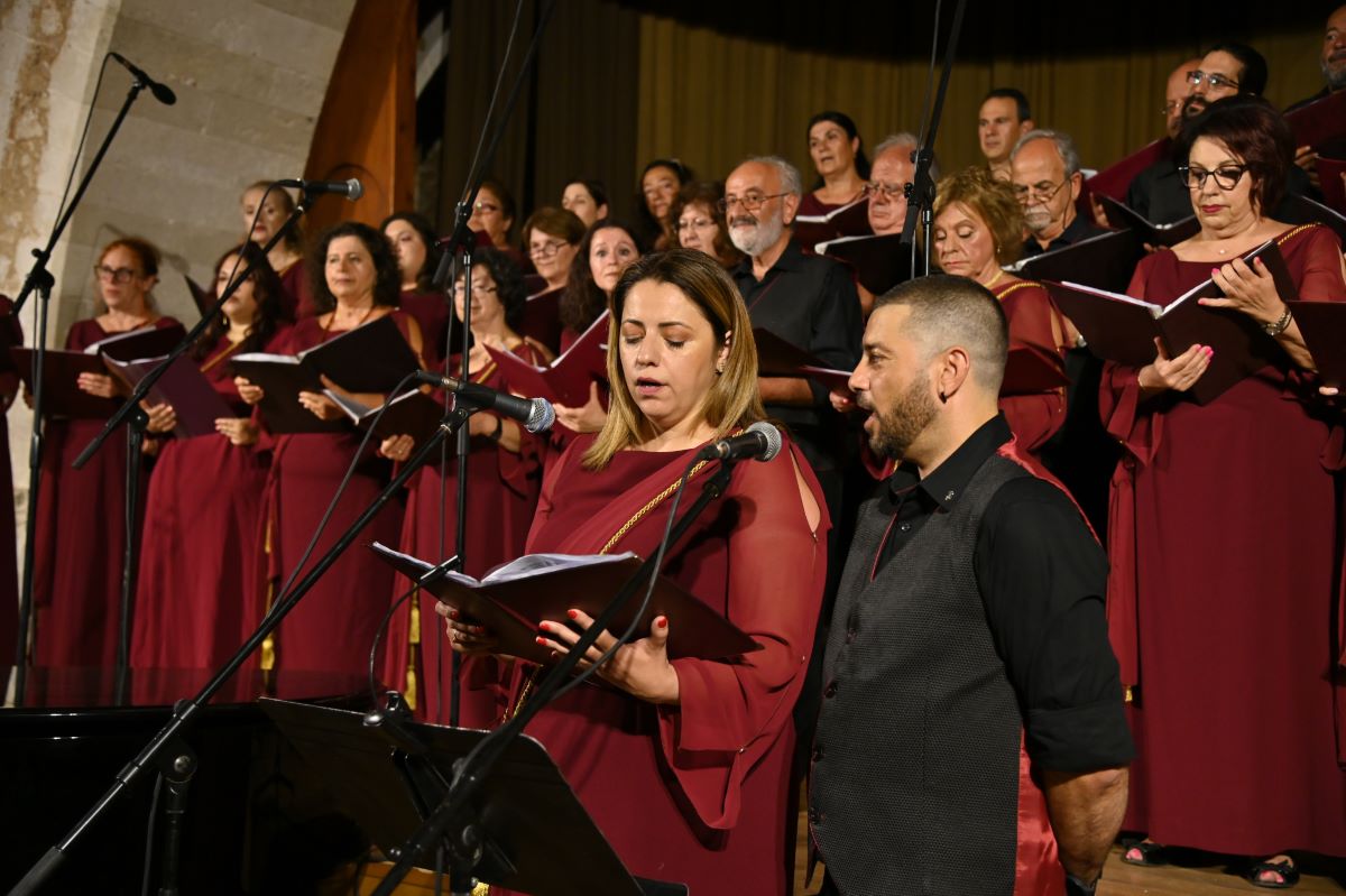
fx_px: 1719
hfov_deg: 42.8
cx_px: 673
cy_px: 448
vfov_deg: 29.2
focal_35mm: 46
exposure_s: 1/125
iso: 1600
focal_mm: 46
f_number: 4
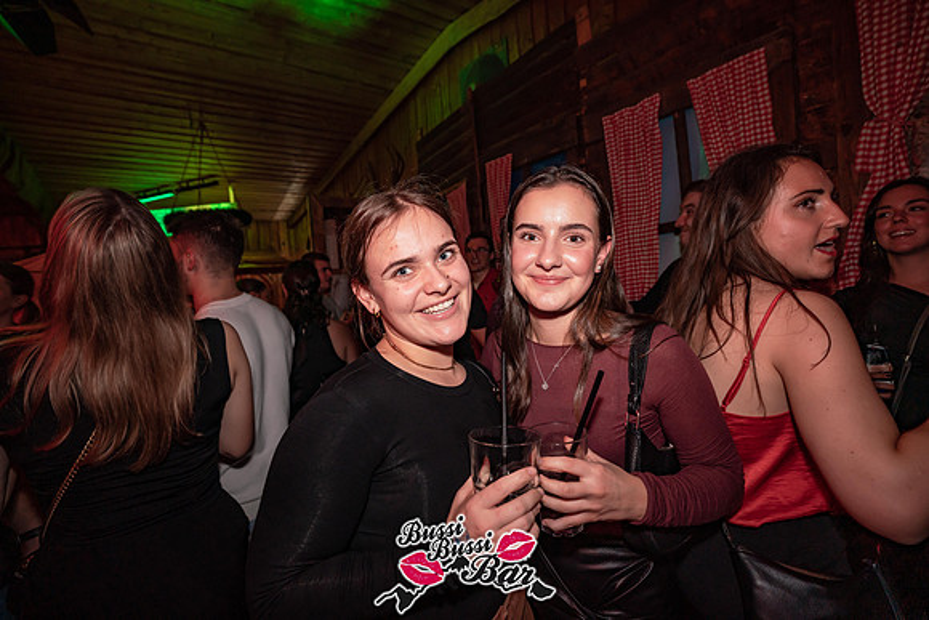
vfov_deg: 73.8
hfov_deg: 96.7
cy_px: 310
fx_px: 413
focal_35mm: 16
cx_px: 464
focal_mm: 16
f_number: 4
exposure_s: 1/60
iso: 1600
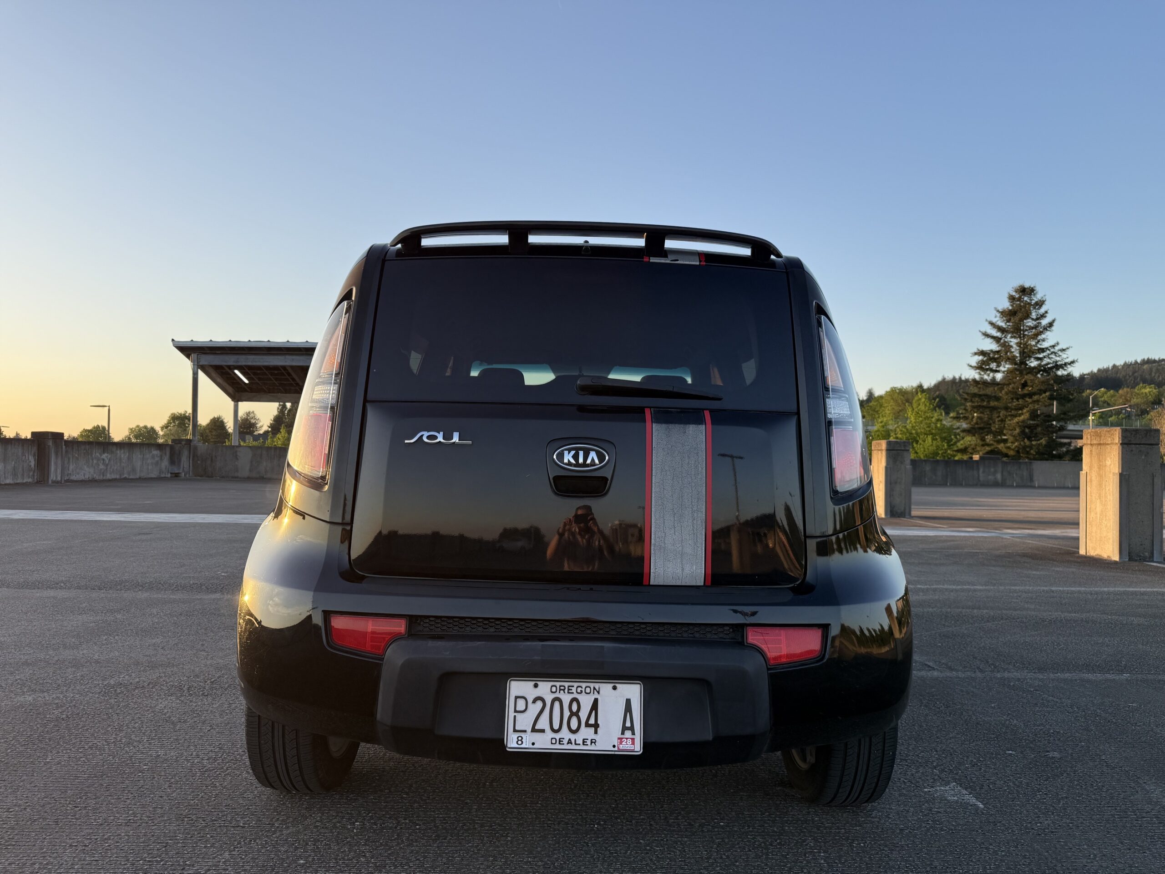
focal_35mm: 24
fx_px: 808
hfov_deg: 71.6
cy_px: 437
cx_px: 582
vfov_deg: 56.8
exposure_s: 1/868
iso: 80
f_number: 1.78
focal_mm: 6.76
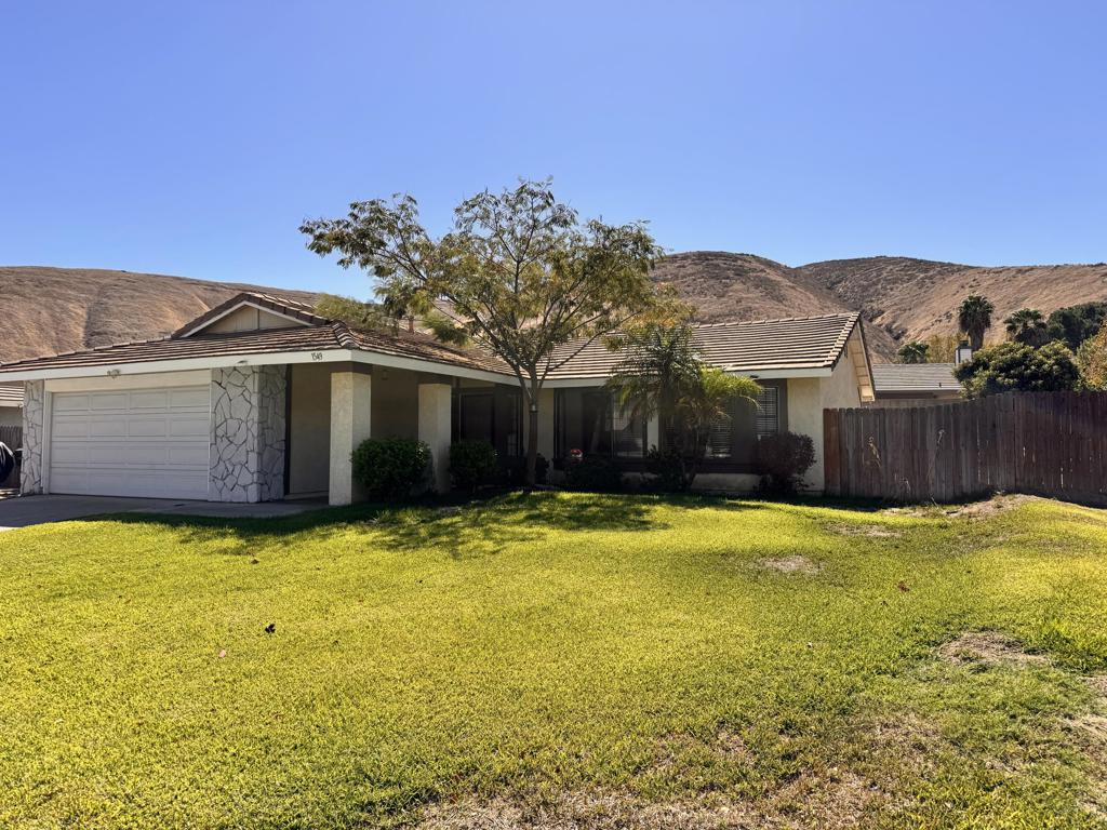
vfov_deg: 56.8
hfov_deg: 71.6
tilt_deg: +3.0
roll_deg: +0.2
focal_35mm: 24
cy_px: 415
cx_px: 554
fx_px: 768
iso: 80
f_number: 1.78
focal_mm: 6.76
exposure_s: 1/4950
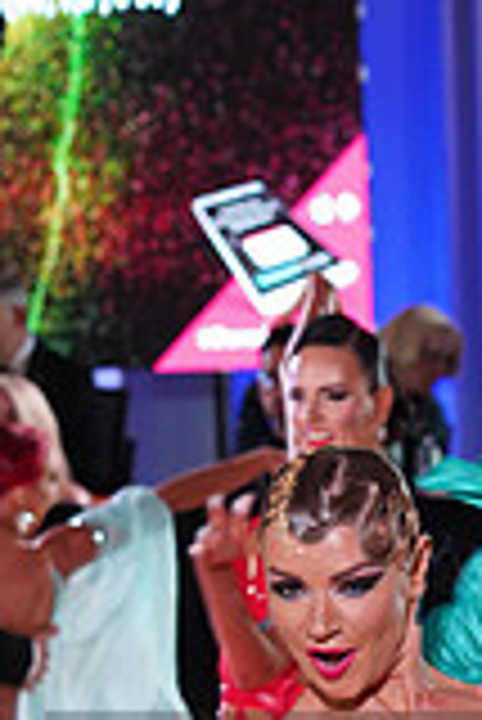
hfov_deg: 4.0
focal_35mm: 340
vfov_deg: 6.0
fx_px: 6813
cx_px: 669
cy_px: 864
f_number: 5
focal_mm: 94
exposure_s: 1/160
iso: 1600
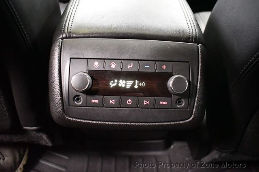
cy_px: 86
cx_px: 130
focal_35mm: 34
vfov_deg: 38.8
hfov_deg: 55.8
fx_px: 244
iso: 12800
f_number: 3.8
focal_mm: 23
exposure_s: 1/60
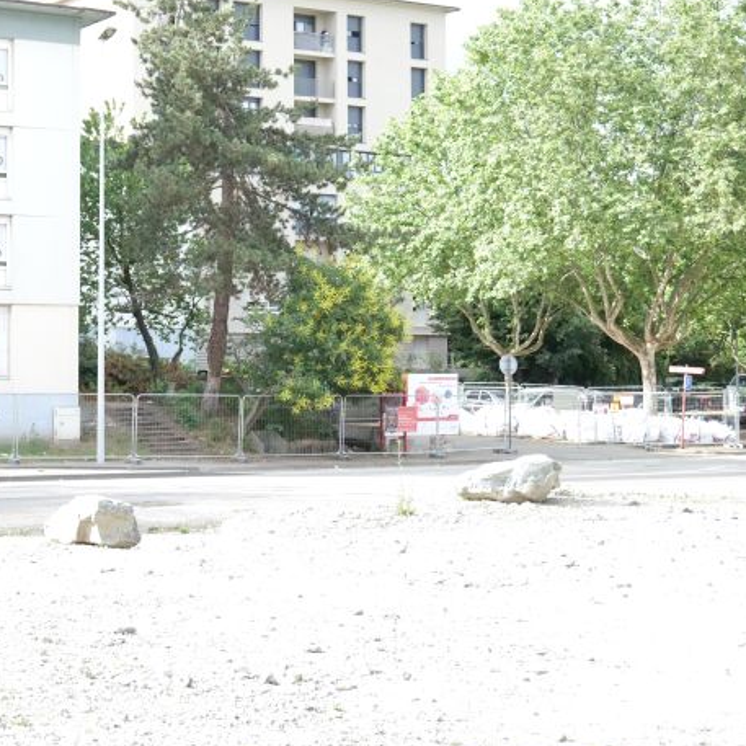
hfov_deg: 25.5
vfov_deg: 26.0
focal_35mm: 66
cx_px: 111
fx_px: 1609
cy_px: 266
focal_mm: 37
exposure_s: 1/8000
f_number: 4.6
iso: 12800
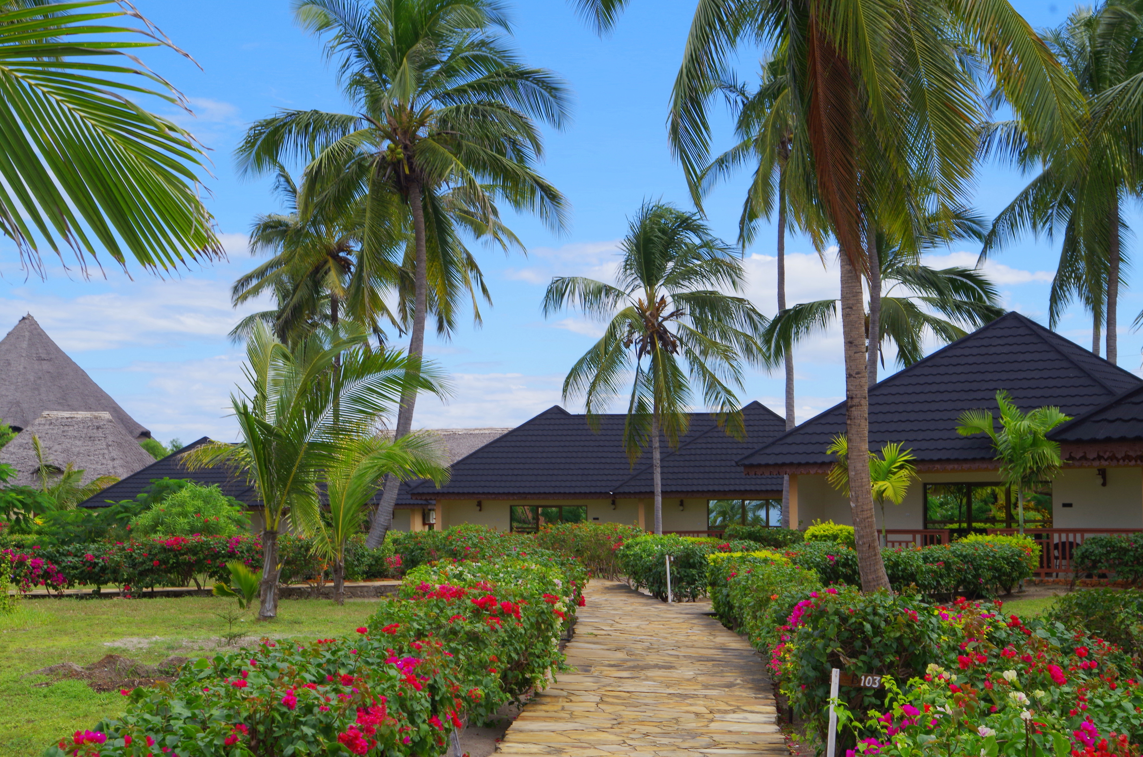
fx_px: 2028
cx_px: 572
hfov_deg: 31.5
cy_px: 378
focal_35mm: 64
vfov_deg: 21.1
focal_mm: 43
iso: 200
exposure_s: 1/200
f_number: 11
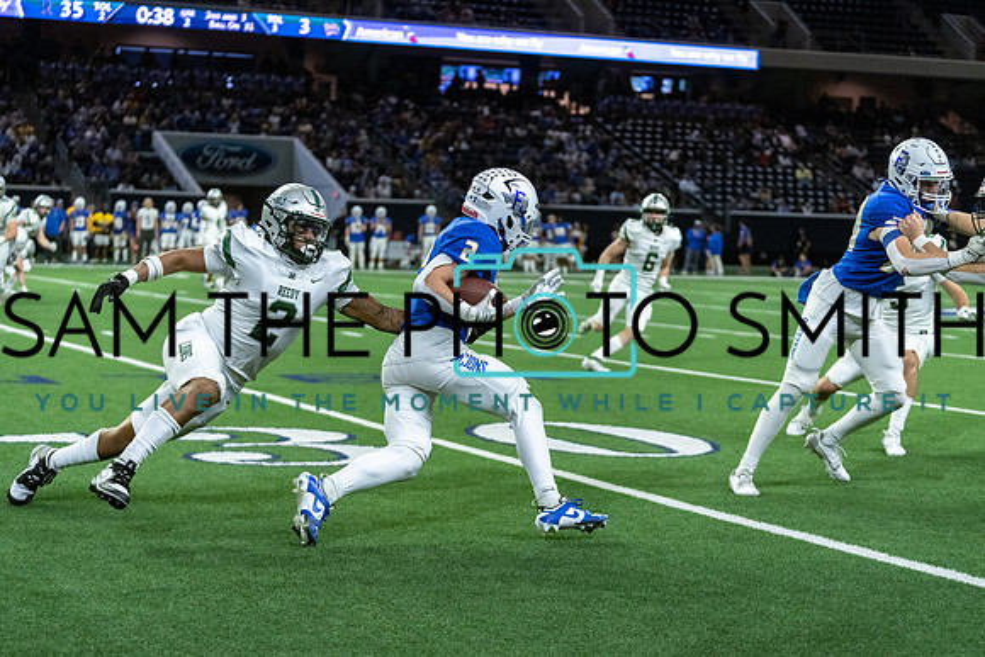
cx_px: 492
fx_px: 1916
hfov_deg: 28.8
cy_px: 328
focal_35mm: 70
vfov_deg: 19.5
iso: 4000
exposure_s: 1/1250
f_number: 2.8
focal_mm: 70
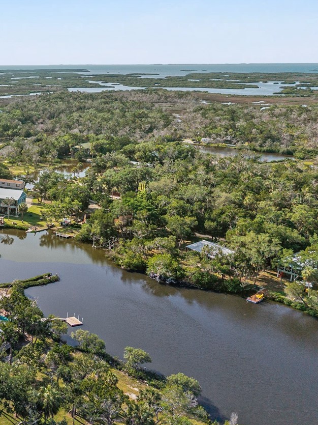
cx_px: -73
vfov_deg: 41.2
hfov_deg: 27.4
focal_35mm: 46
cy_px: 199
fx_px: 564
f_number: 1.8
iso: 280
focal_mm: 8.67
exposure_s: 1/6400
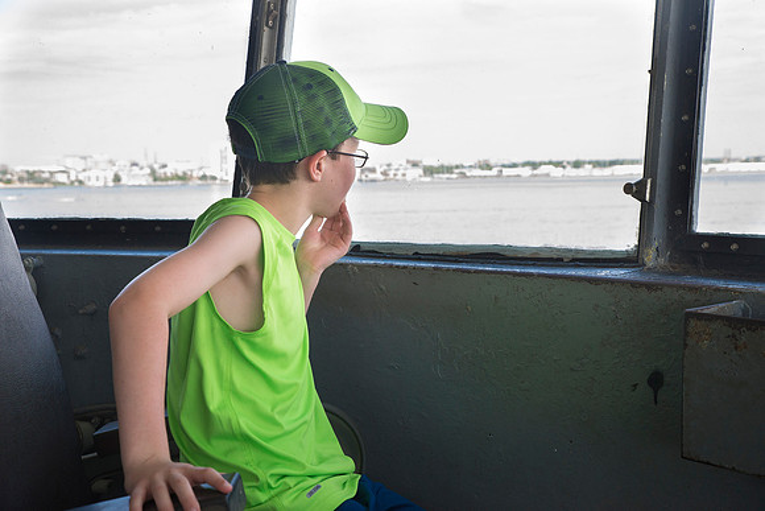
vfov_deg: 24.6
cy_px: 256
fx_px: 1169
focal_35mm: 55
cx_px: 382
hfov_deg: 36.2
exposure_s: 1/320
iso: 1000
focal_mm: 55
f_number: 9
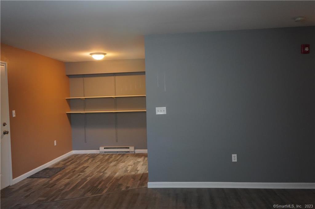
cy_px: 104
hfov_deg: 63.7
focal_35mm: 29
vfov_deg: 44.9
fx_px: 254
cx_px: 158
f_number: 3.5
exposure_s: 1/160
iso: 5000
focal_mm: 29
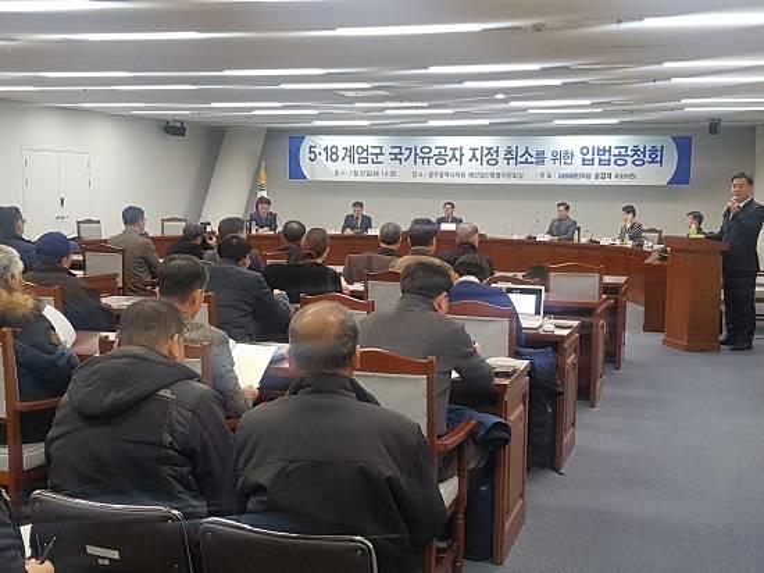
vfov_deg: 53.0
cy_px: 286
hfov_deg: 67.3
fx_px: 574
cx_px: 382
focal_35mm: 26
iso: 125
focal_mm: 4.3
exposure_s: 1/60
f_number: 1.7
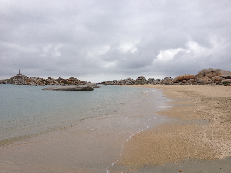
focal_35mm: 35
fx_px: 234
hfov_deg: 52.6
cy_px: 86
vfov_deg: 40.7
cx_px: 116
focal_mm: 4.28
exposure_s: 1/1082
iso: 64
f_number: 2.4
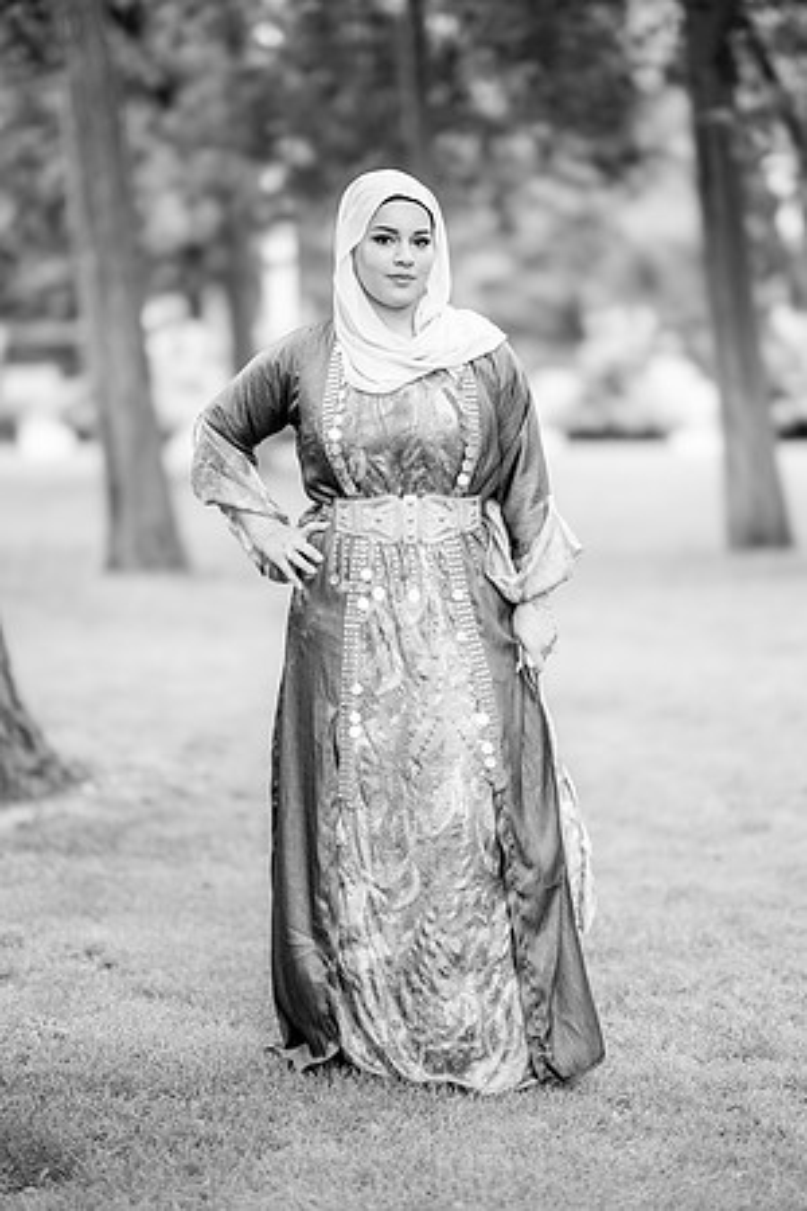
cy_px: 606
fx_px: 2858
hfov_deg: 16.1
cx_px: 404
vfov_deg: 23.9
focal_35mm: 85
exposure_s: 1/640
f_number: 1.4
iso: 100
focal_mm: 85
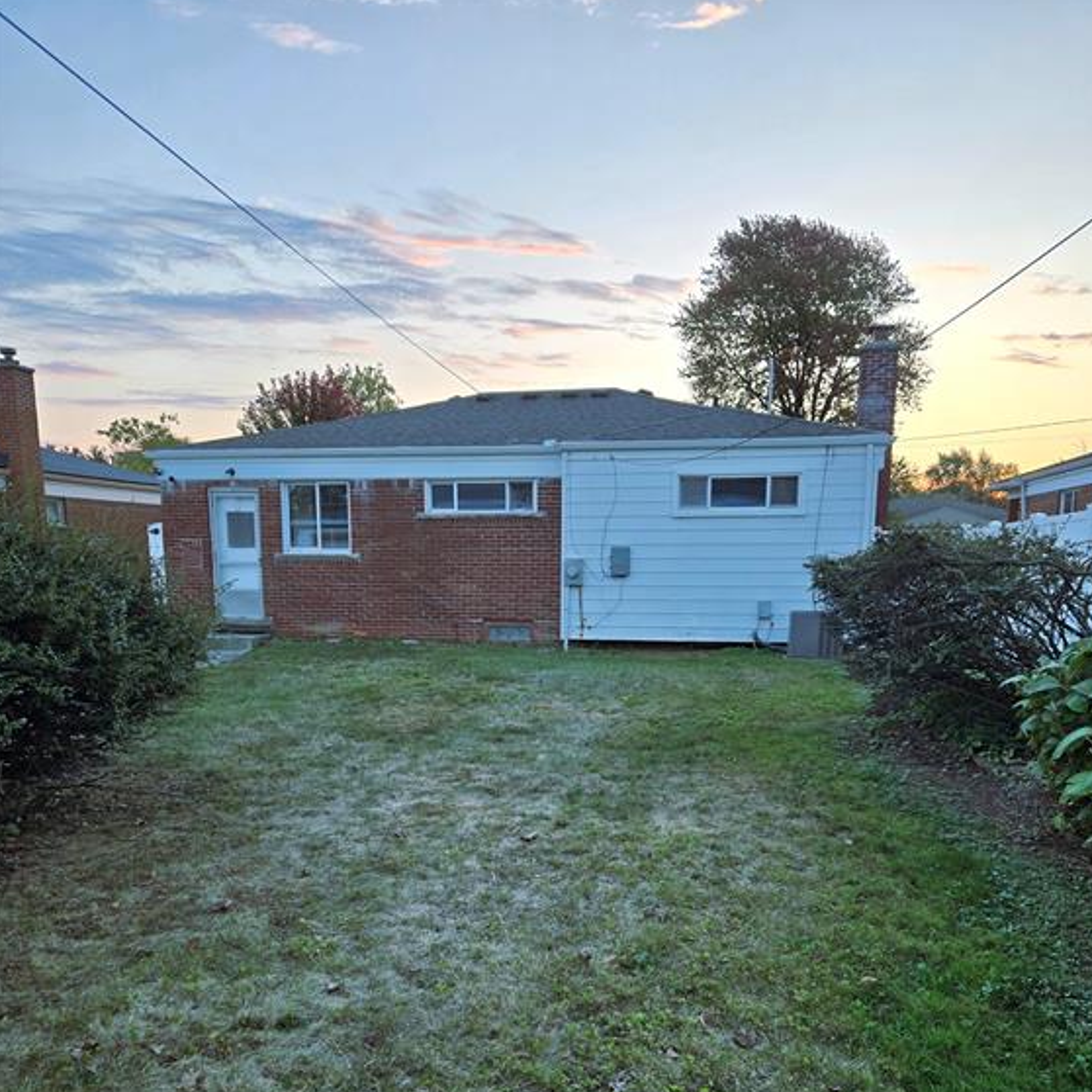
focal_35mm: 28
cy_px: 742
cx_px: 552
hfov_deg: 57.3
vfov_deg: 55.9
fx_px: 999
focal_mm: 5.4
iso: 50
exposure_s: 1/182
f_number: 1.8
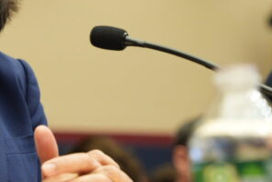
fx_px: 1376
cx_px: 14
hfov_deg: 11.2
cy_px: 4
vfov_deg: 7.5
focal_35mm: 182
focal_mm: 70
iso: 1600
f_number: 4
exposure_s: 1/200
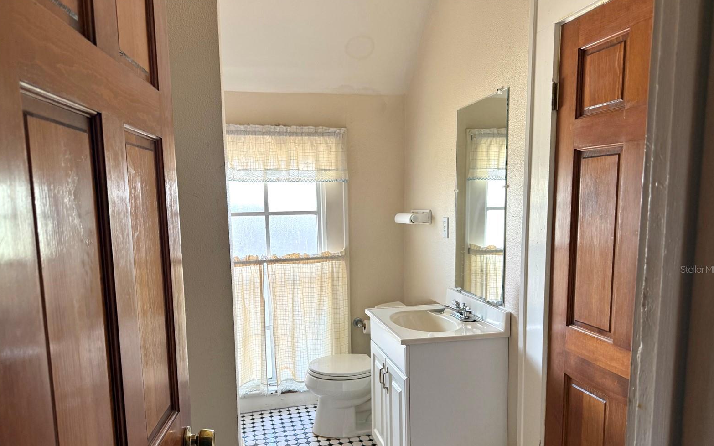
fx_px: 506
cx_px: 359
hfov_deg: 70.4
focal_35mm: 26
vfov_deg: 47.3
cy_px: 269
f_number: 1.78
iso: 160
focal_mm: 6.76
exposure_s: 1/121
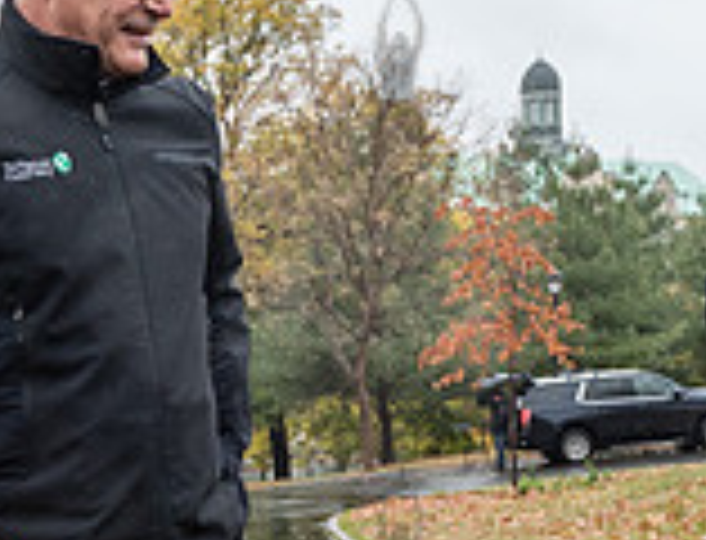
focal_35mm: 102
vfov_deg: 14.5
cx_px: 130
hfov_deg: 18.9
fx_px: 2095
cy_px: 512
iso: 500
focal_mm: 24
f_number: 6.3
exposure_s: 1/400
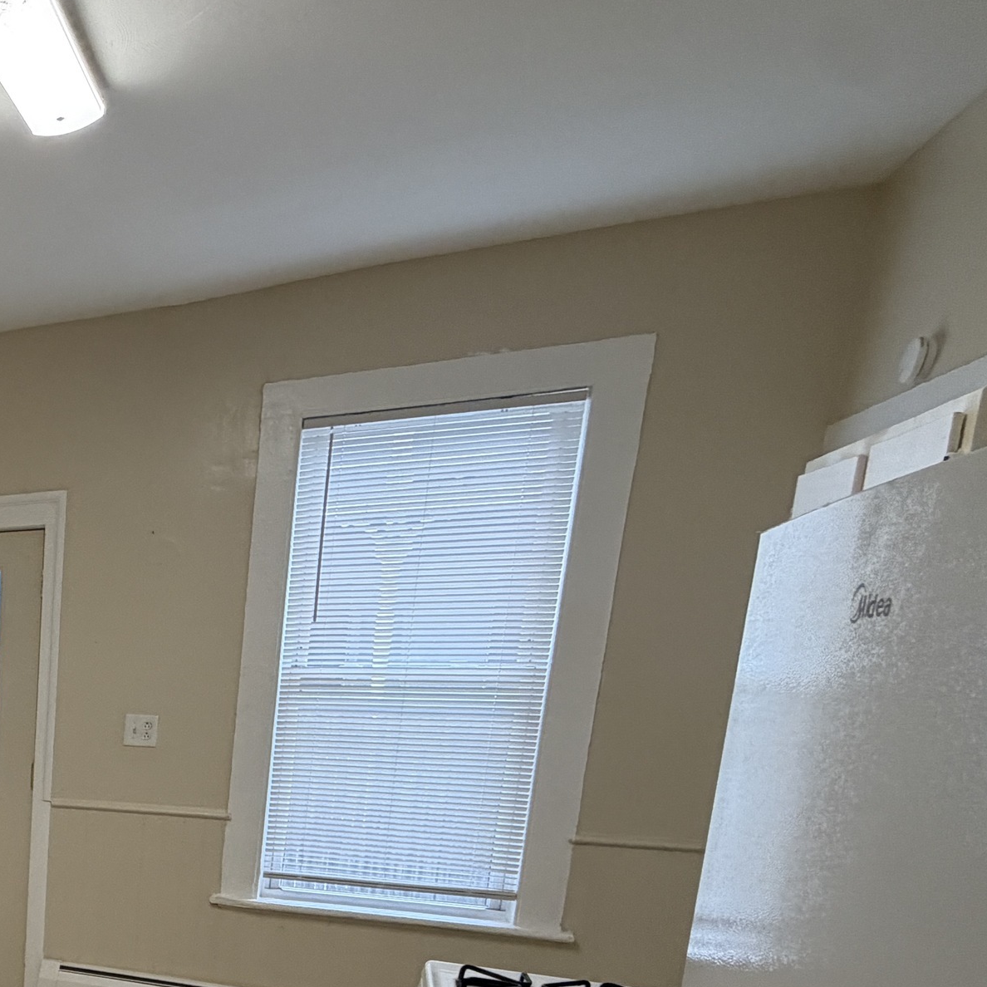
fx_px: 1032
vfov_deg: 46.9
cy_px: 857
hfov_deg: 36.3
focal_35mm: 32
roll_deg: +1.0
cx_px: -257
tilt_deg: -10.9
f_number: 2.2
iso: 200
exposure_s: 1/120
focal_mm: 2.22
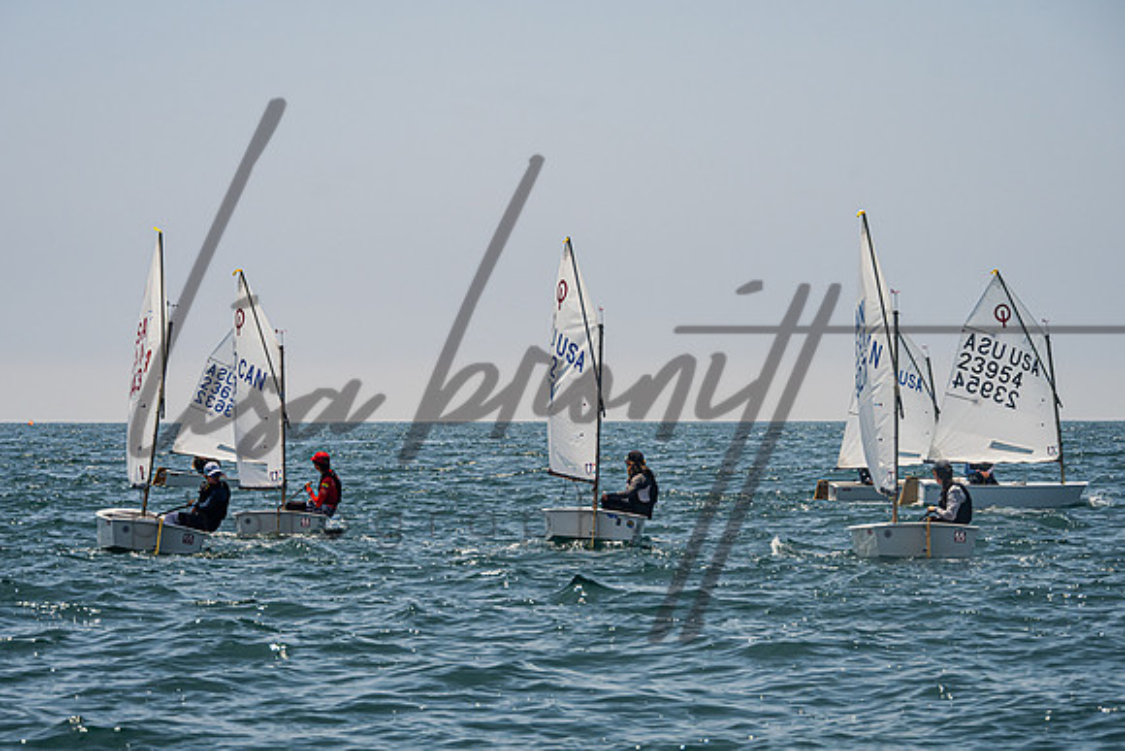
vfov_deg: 9.7
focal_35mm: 141
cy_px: 444
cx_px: 532
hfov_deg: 14.6
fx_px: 4403
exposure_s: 1/2500
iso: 250
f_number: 6.7
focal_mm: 115
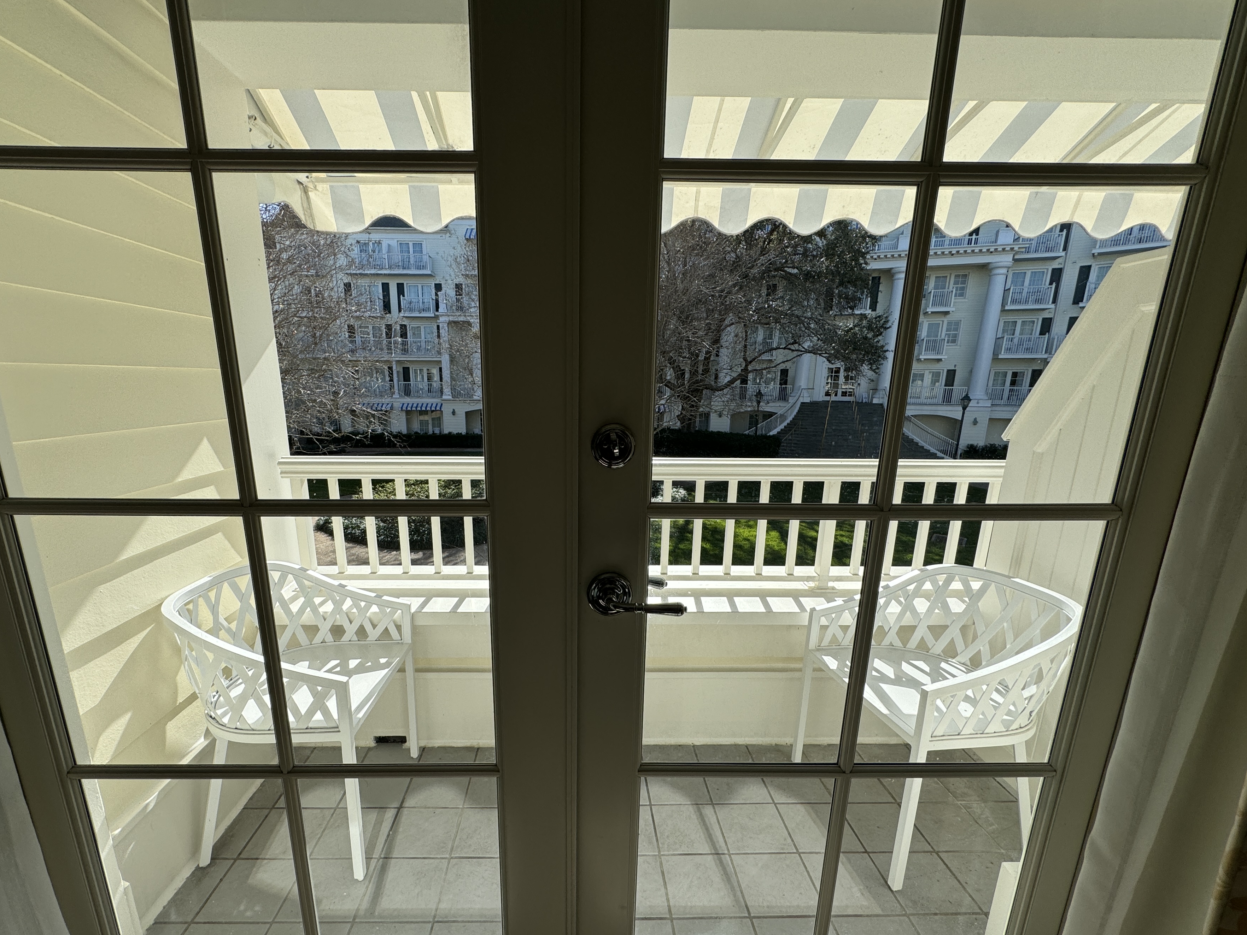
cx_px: 584
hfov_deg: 94.4
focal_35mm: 16
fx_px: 576
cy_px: 532
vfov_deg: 77.7
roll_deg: -0.9
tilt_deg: -15.9
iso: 40
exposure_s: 1/1063
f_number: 2.2
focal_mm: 2.22
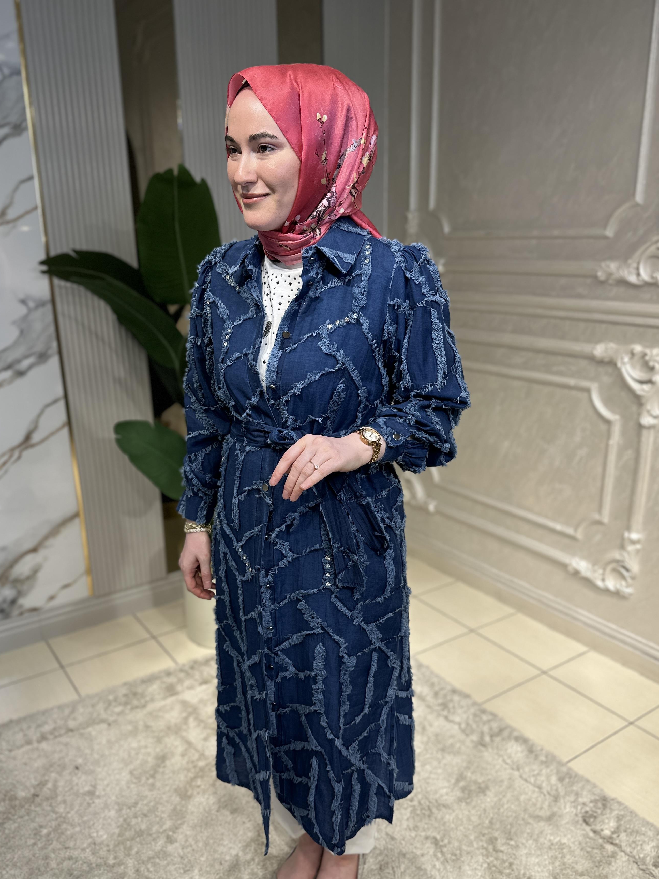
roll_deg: -0.1
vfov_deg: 63.4
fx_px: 711
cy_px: 468
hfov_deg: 49.7
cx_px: 333
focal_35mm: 28
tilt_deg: -16.9
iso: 80
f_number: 1.78
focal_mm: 6.86
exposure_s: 1/480
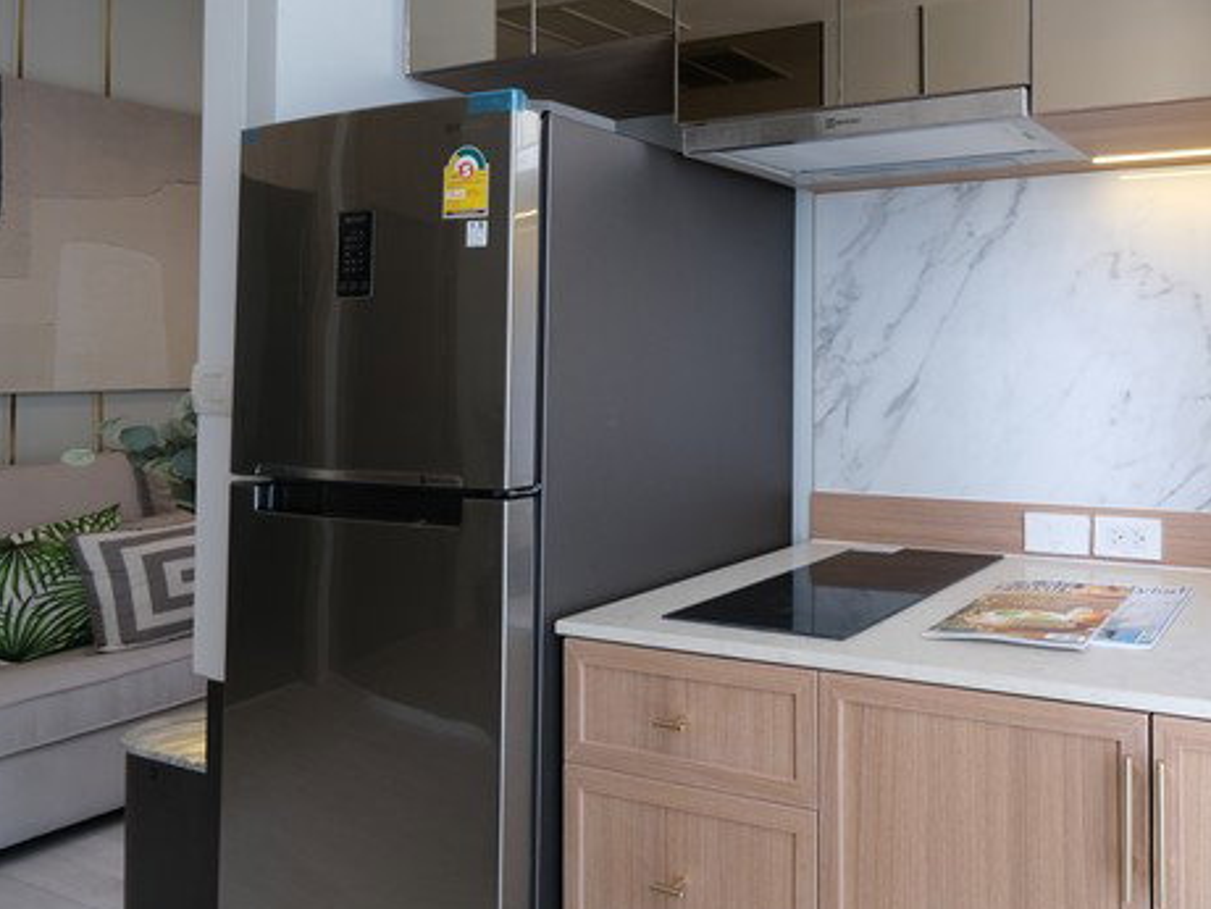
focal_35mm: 25
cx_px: 1048
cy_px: 340
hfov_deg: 60.7
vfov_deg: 54.3
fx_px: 875
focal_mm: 10
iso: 250
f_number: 4
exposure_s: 1/30
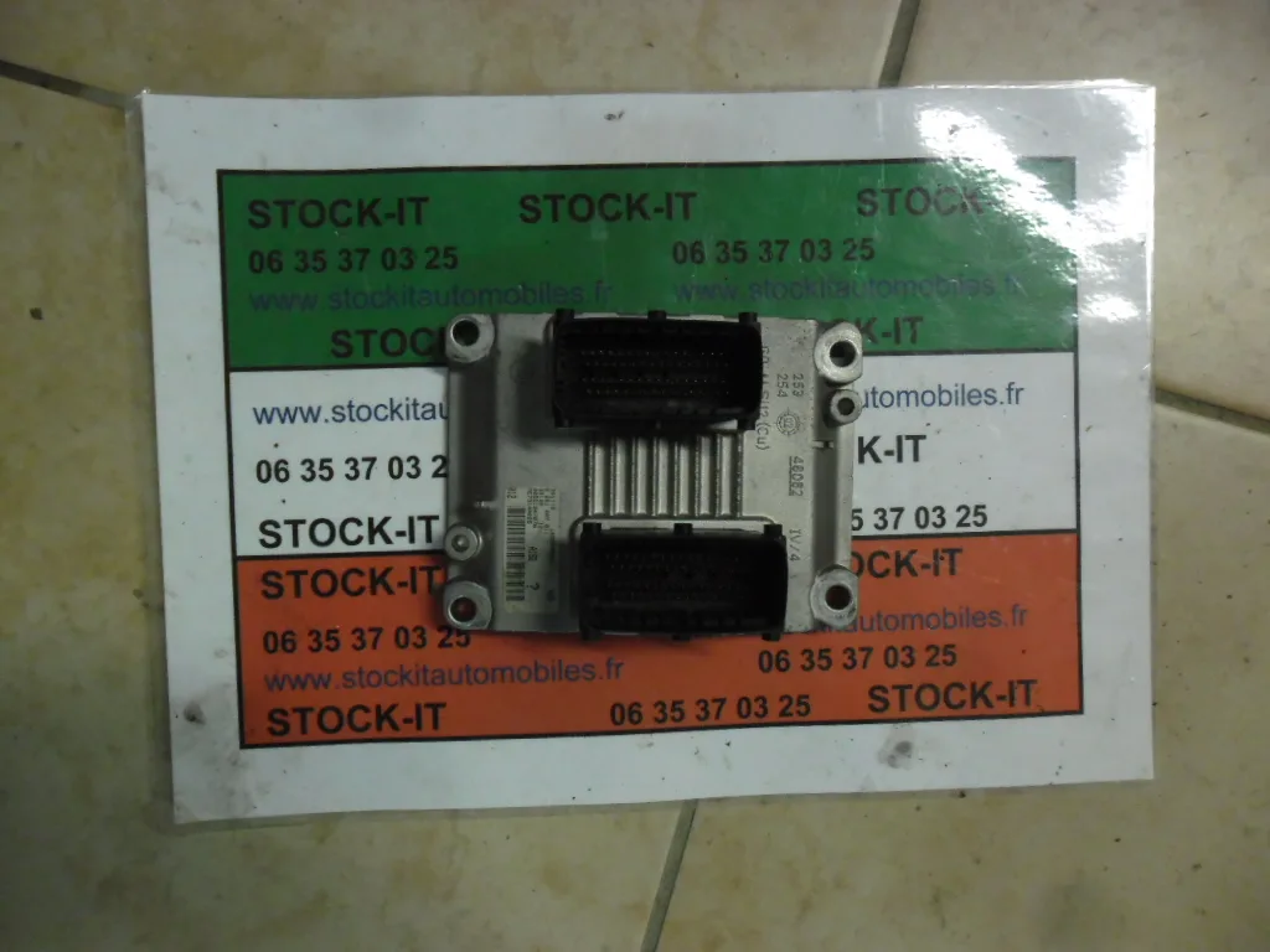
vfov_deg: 51.4
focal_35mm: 27
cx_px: 635
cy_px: 476
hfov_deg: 65.3
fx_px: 991
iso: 400
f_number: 3.5
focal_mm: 4.9
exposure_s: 1/22
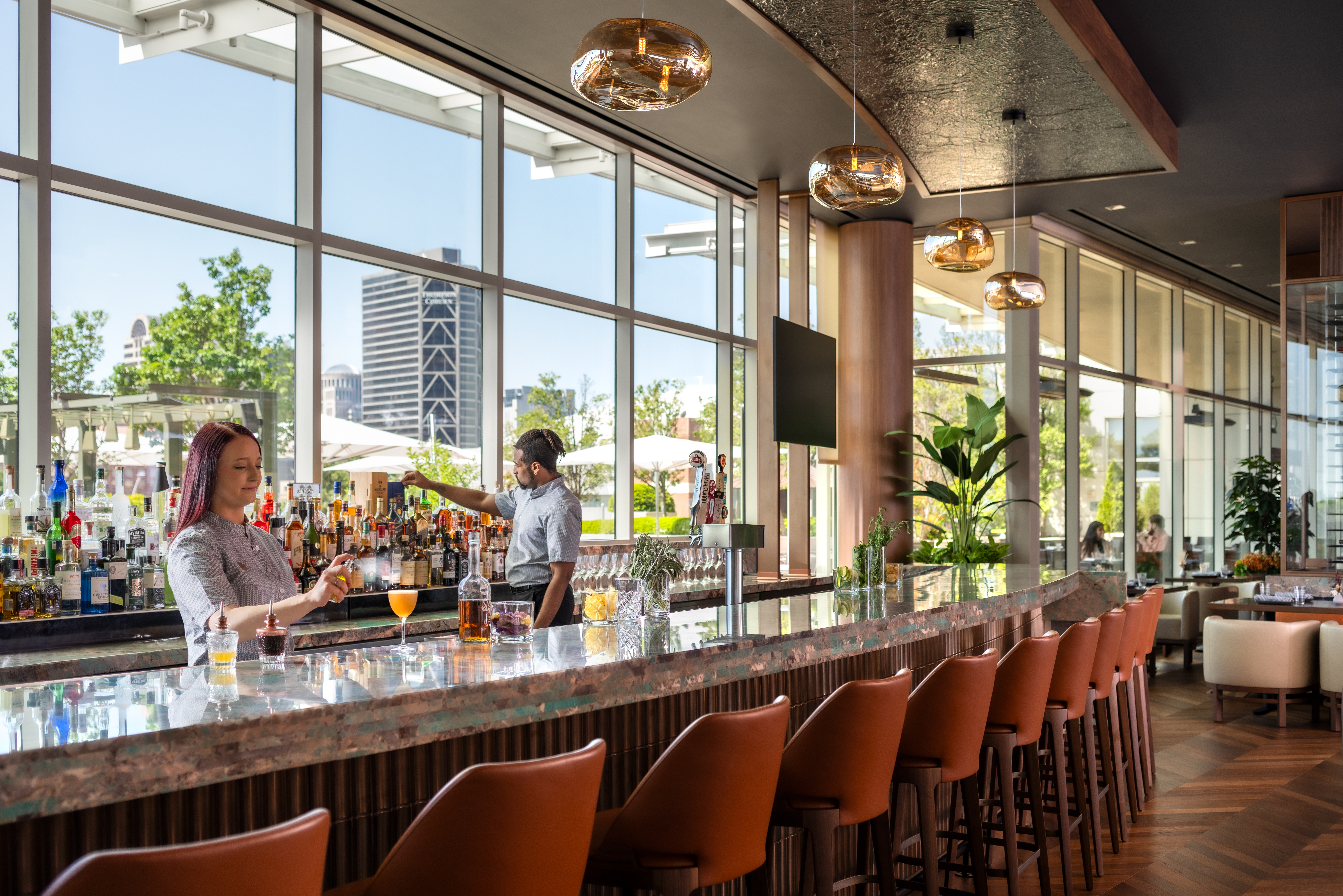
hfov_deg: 48.5
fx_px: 1492
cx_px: 672
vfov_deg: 33.4
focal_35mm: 40
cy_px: 448
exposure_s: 1/160
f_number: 4
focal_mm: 40
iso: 100
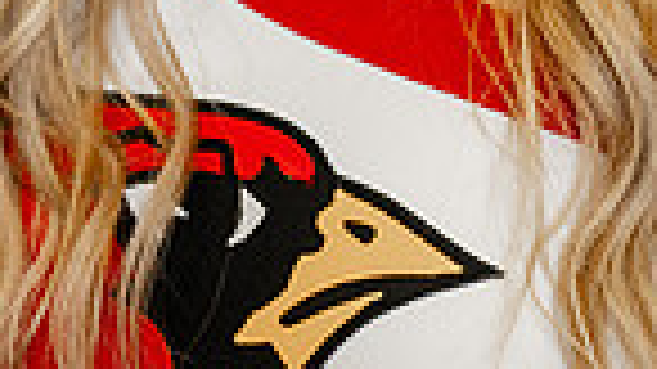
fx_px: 3152
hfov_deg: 11.9
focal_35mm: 181
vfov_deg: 6.4
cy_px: -490
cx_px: 338
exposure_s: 1/250
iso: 800
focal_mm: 56
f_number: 4
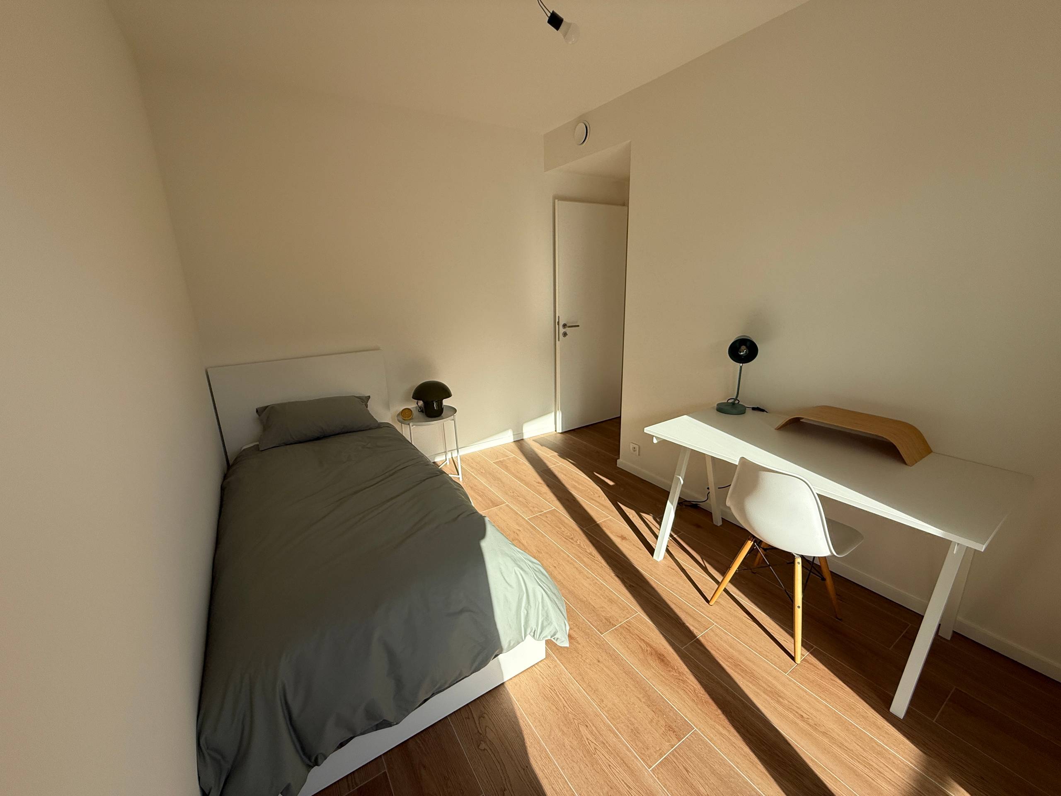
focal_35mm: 14
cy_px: 398
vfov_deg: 85.7
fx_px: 429
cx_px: 530
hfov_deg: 102.1
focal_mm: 2.22
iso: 64
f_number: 2.2
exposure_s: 1/679
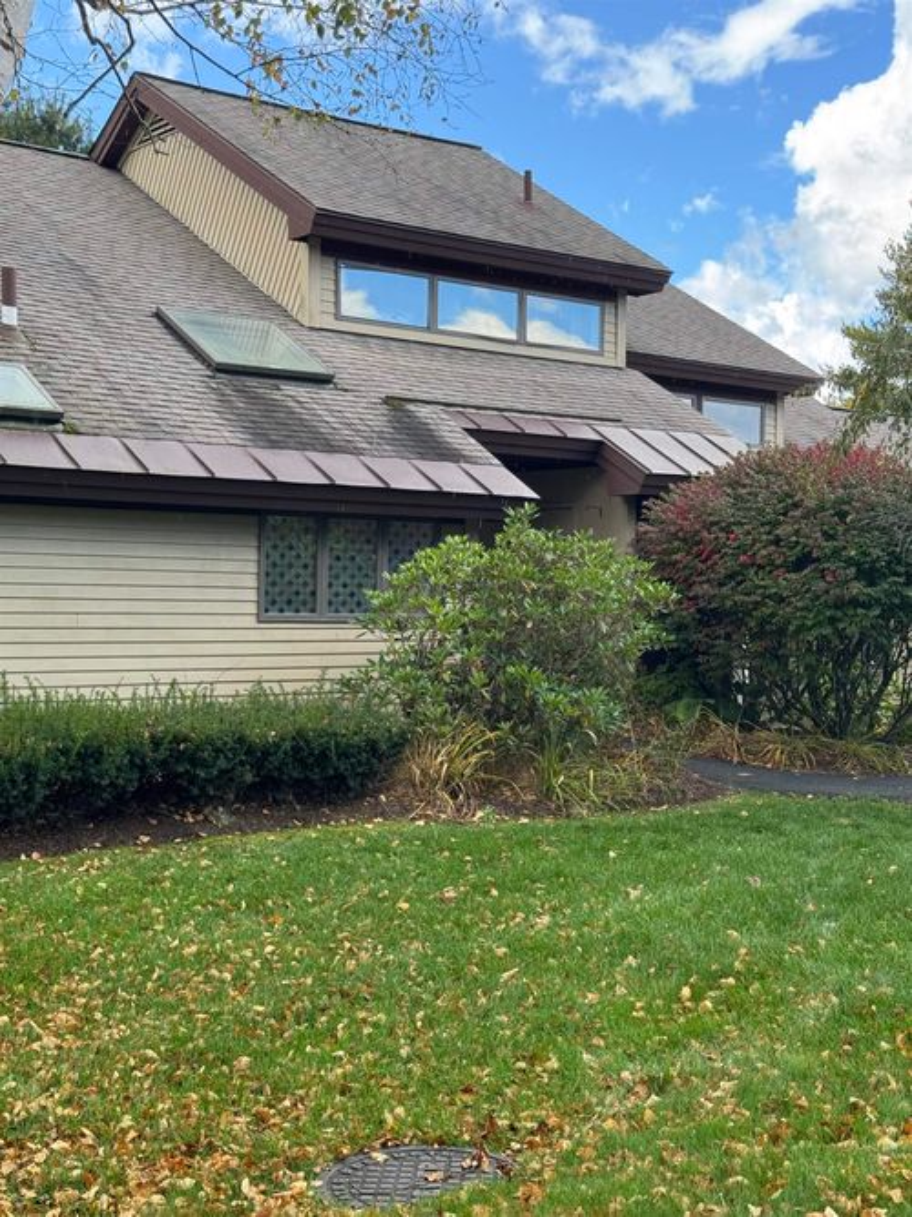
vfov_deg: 39.7
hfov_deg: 30.3
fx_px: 1687
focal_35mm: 48
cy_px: 608
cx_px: 456
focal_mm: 6.76
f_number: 1.78
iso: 64
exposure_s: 1/298
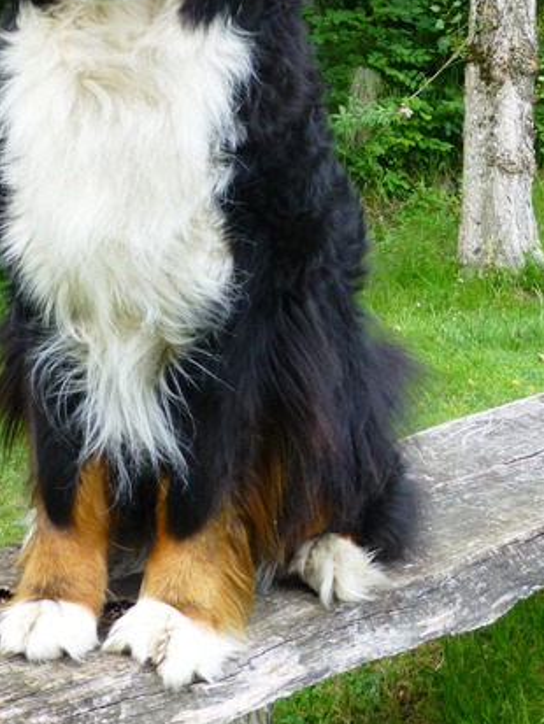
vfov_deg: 38.5
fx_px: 1005
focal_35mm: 48
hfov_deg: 30.0
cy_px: 168
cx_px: 165
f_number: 3.6
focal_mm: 5.4
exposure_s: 1/60
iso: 125
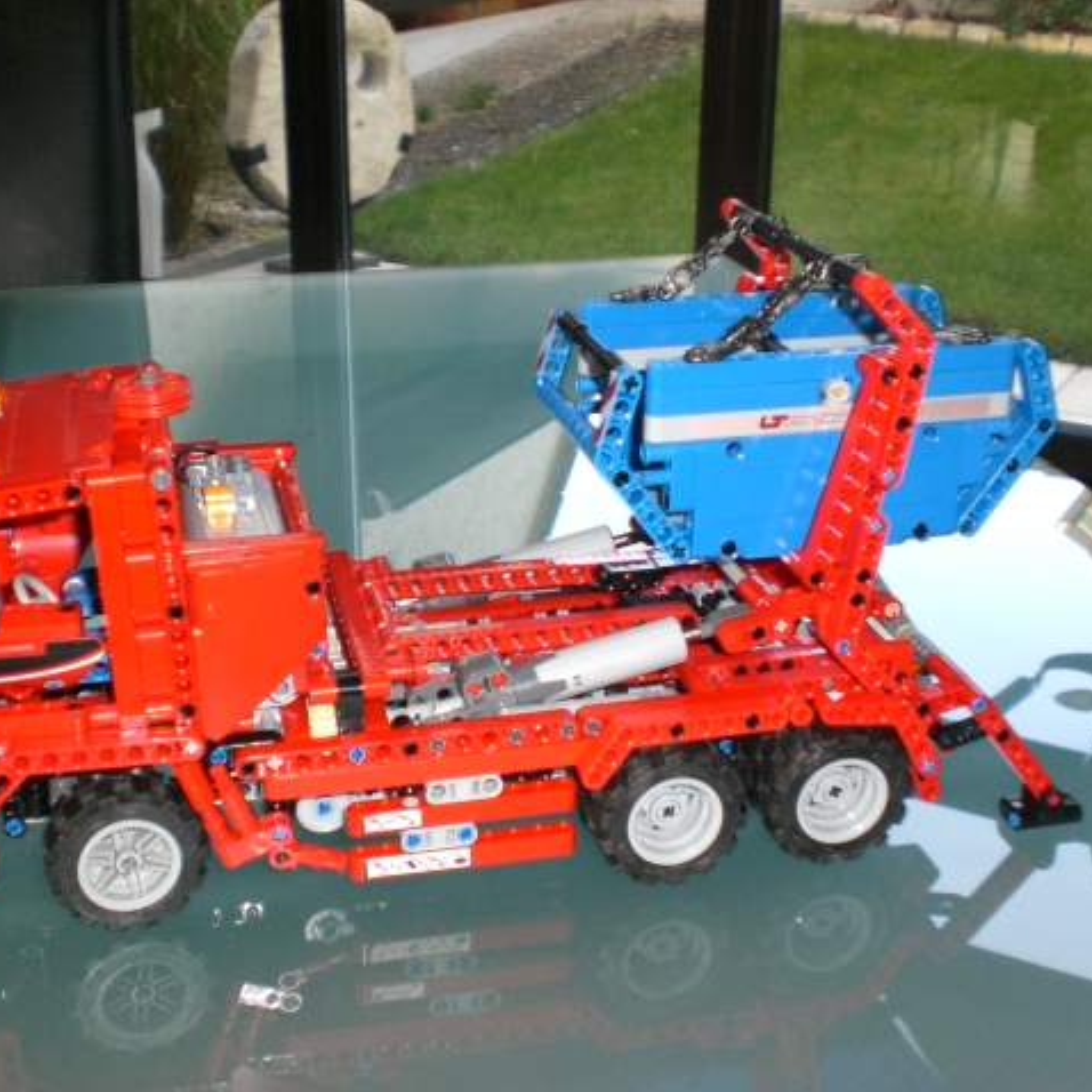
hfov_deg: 37.5
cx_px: 519
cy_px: 546
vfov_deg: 37.6
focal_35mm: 45
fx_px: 1606
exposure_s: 1/60
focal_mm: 6.3
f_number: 3.1
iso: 200
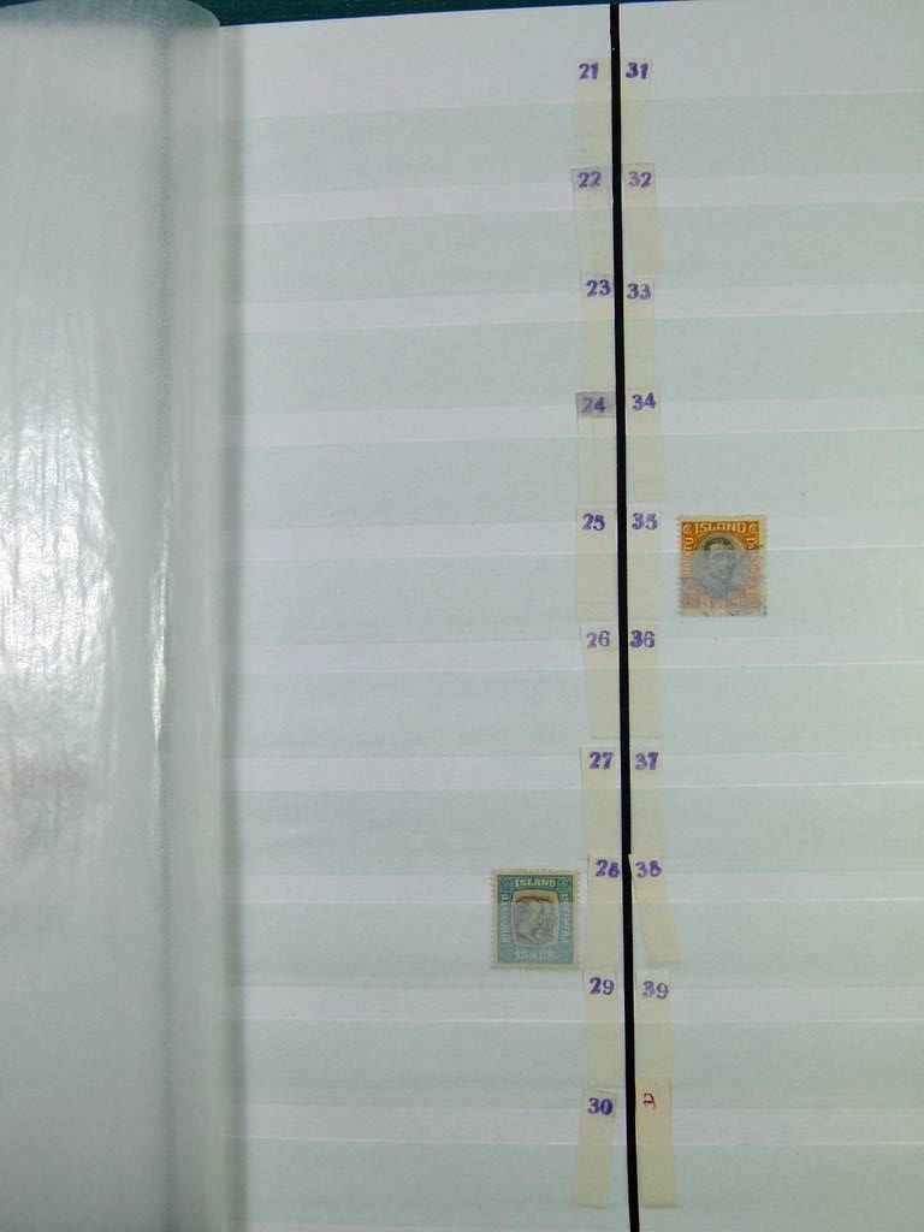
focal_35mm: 36
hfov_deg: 39.7
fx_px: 1281
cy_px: 616
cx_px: 462
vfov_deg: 51.4
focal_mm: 6.5
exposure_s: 1/200
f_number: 4
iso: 100
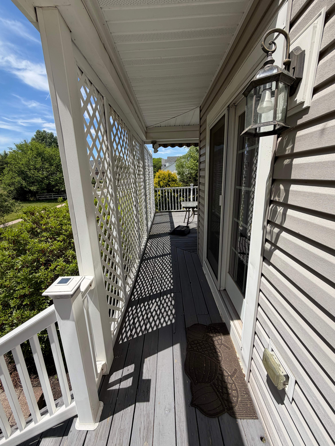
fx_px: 181
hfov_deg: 85.7
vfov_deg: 102.1
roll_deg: +3.3
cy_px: 223
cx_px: 168
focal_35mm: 14
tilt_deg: -13.7
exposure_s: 1/770
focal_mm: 2.22
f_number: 2.2
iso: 25
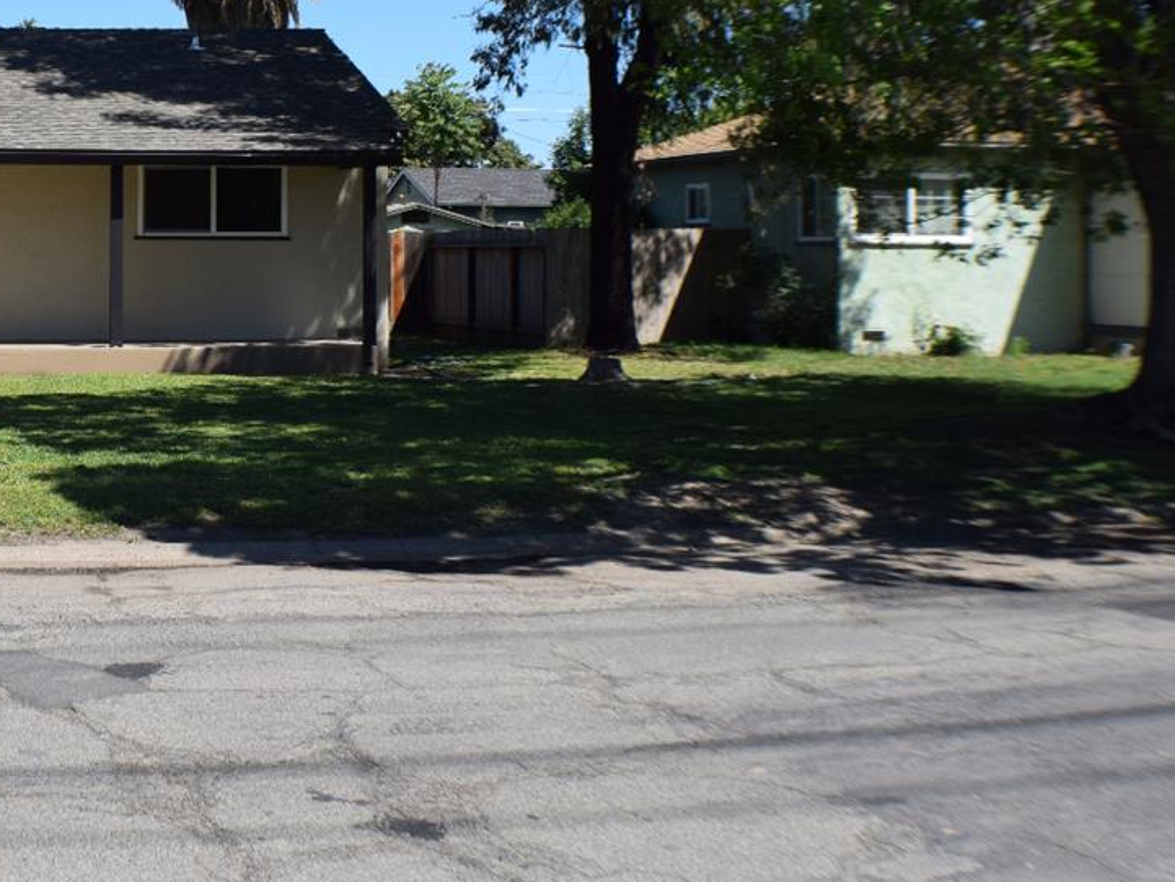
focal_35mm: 72
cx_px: 31
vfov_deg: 20.3
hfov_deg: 25.8
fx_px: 2444
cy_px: 235
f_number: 9
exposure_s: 1/320
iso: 200
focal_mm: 24
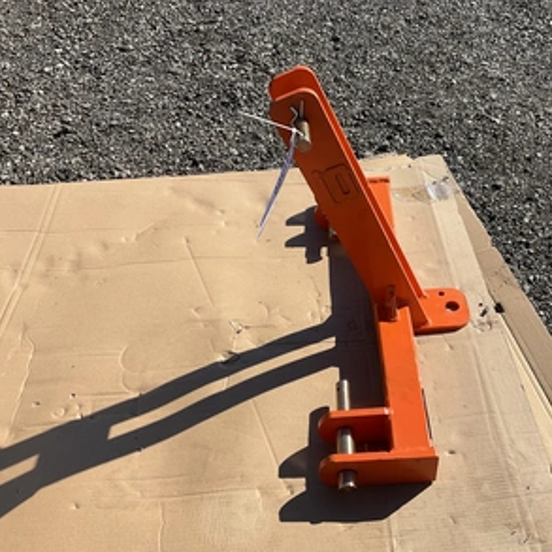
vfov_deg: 47.2
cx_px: 373
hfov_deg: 46.4
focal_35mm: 35
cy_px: 281
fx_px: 631
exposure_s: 1/2141
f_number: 1.8
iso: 25
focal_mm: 3
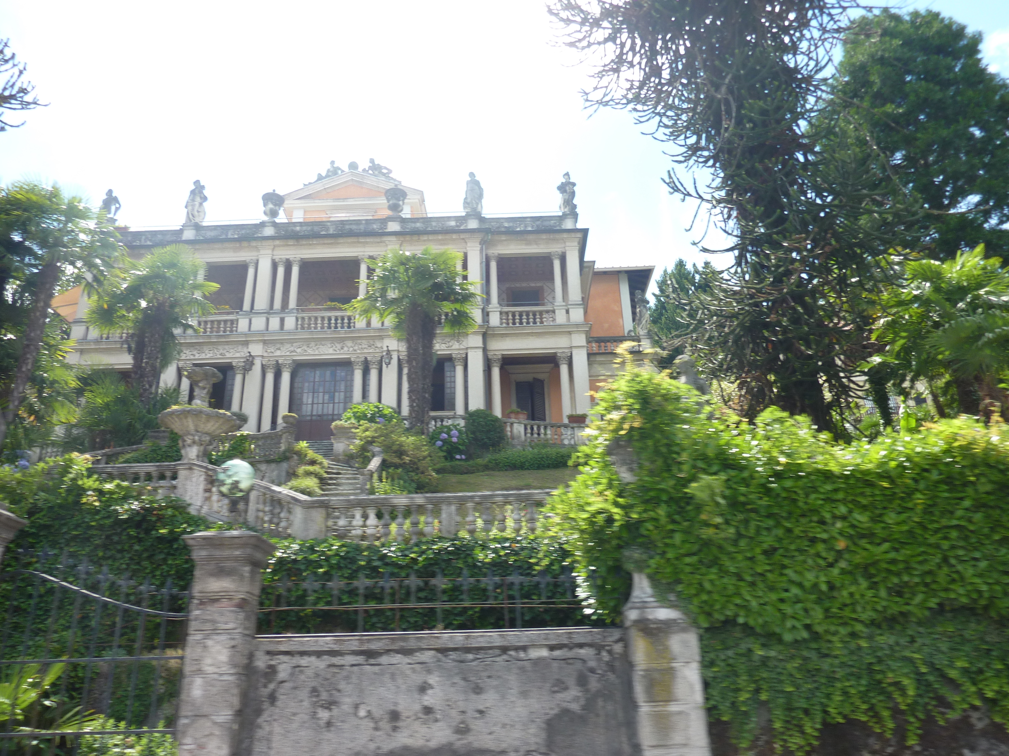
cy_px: 378
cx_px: 504
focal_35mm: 25
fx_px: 729
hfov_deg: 69.4
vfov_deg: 54.9
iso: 80
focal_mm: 4.1
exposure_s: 1/250
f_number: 4
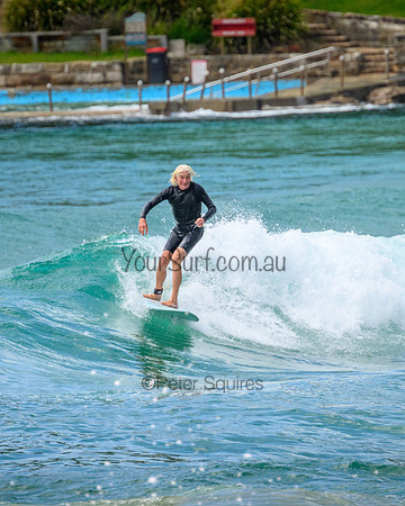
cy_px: 253
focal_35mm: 1126
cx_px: 241
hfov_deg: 1.4
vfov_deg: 1.7
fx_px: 16874
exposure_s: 1/2000
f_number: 11
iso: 1400
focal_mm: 800
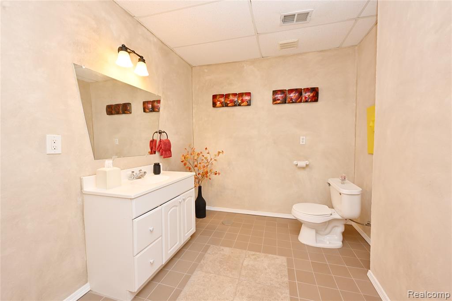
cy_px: 150
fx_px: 176
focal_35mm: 14
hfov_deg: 104.3
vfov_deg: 81.2
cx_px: 226
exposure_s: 1/60
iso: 800
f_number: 9
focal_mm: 14
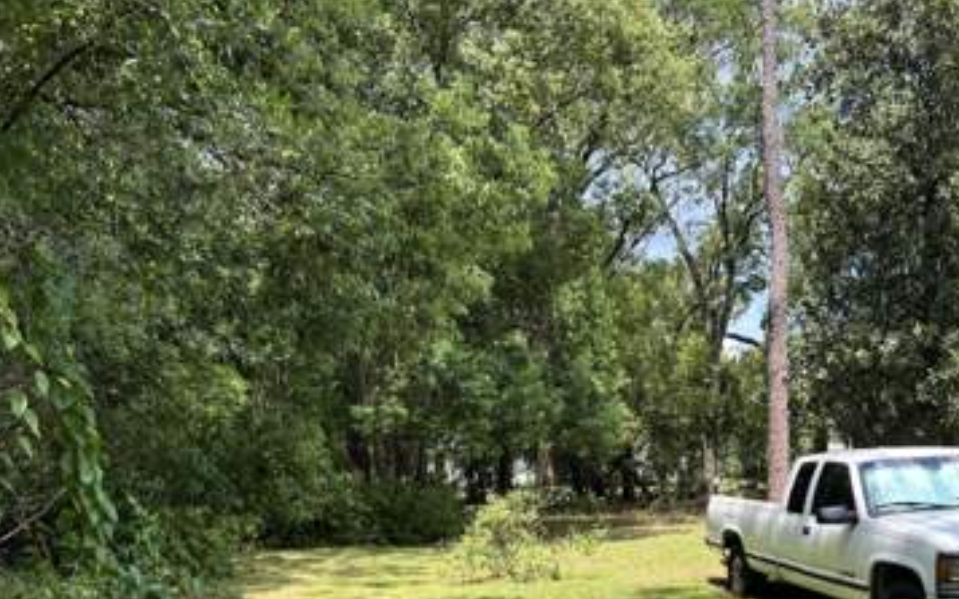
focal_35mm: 37
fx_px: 967
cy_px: 458
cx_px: 634
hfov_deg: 51.8
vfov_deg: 33.6
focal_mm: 5.7
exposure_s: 1/873
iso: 50
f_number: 1.5
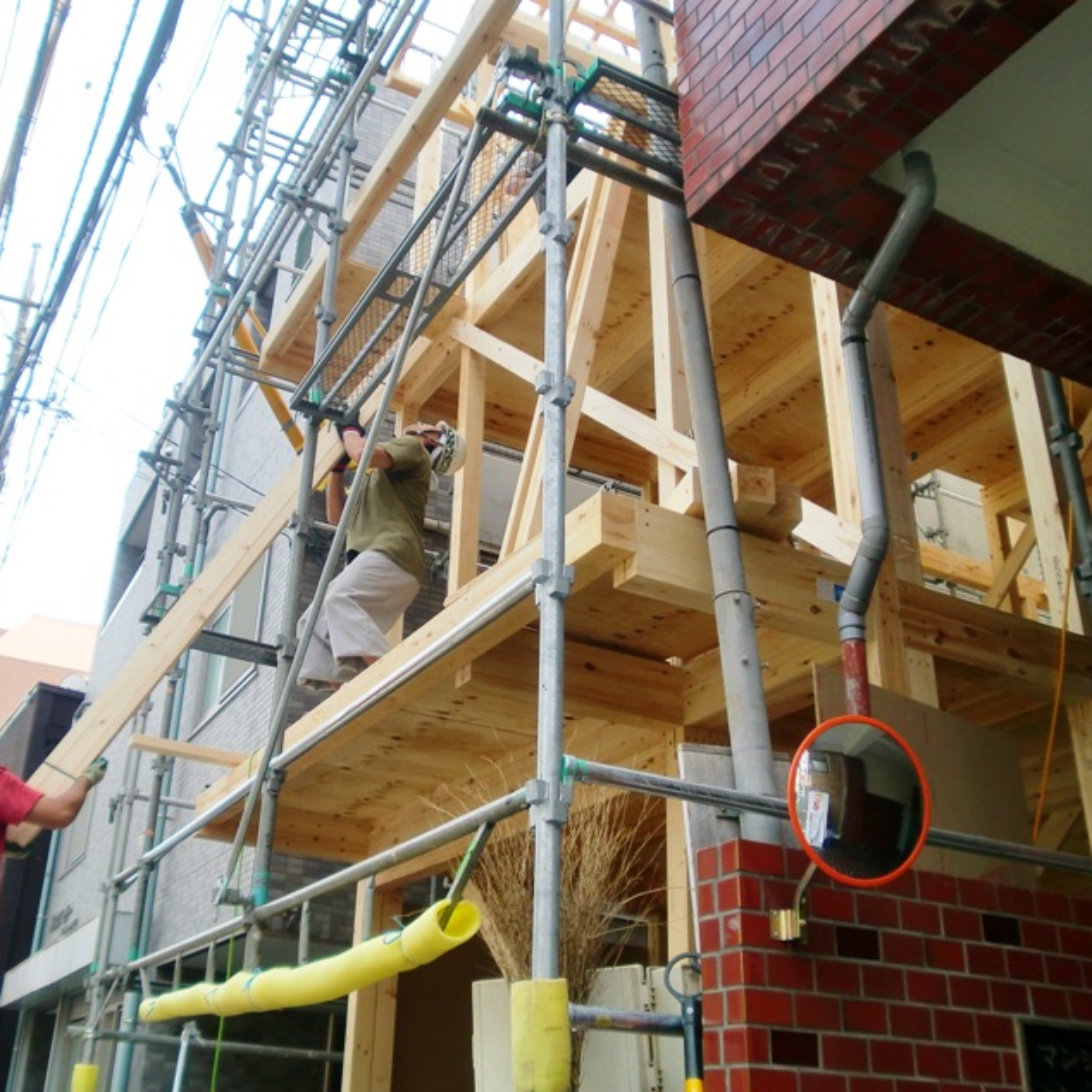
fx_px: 1213
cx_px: 423
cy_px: 549
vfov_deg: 48.5
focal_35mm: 34
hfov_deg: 48.1
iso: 64
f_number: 2.6
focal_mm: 4.65
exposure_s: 1/320
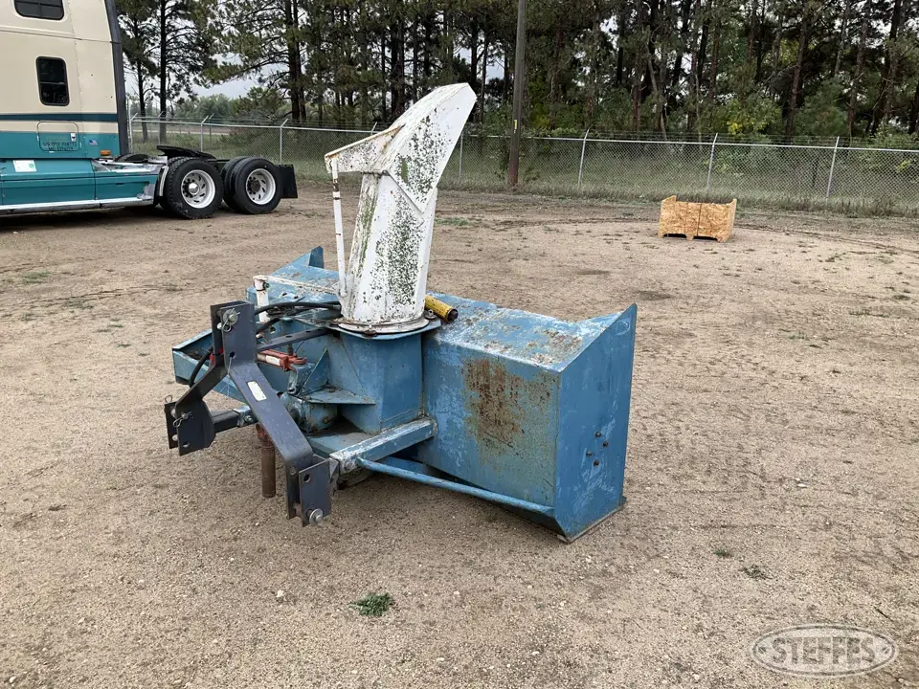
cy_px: 344
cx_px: 460
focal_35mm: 29
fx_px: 770
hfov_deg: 61.7
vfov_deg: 48.2
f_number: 1.8
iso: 20
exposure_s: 1/126
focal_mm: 3
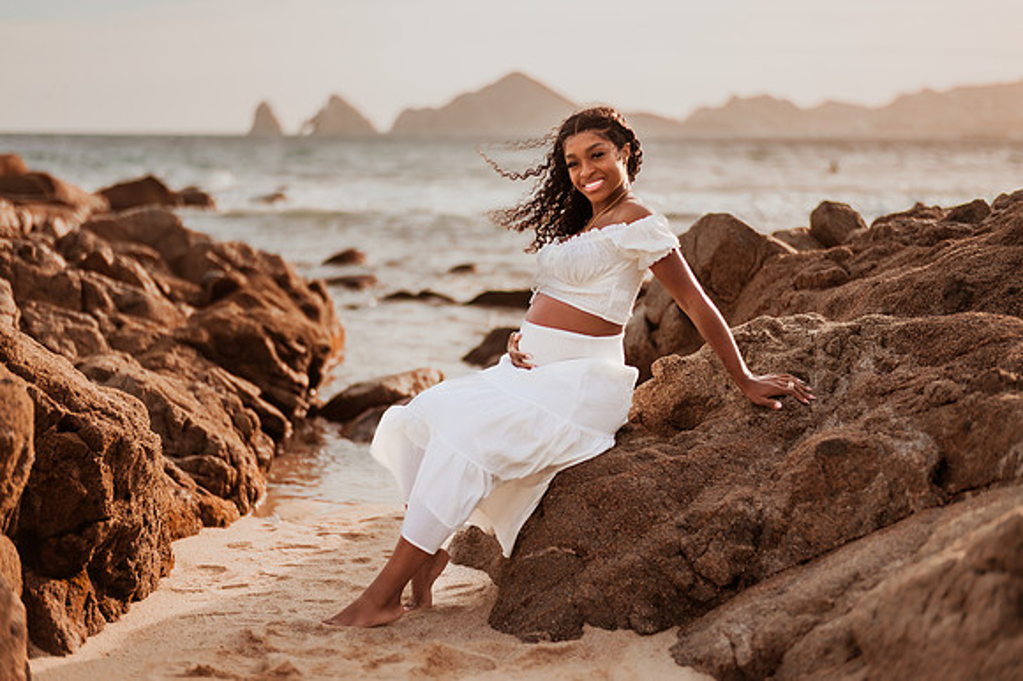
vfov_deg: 23.3
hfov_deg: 34.5
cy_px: 340
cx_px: 512
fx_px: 1650
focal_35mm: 58
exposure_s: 1/6400
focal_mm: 58
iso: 125
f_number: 1.4
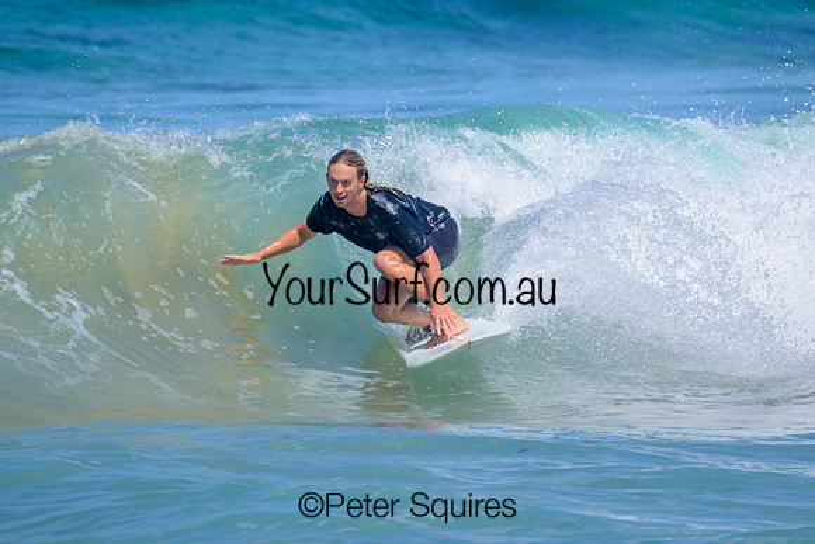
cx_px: 554
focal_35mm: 1034
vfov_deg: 1.3
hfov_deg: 2.0
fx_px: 23405
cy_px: 215
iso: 720
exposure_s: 1/2000
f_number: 11
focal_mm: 760
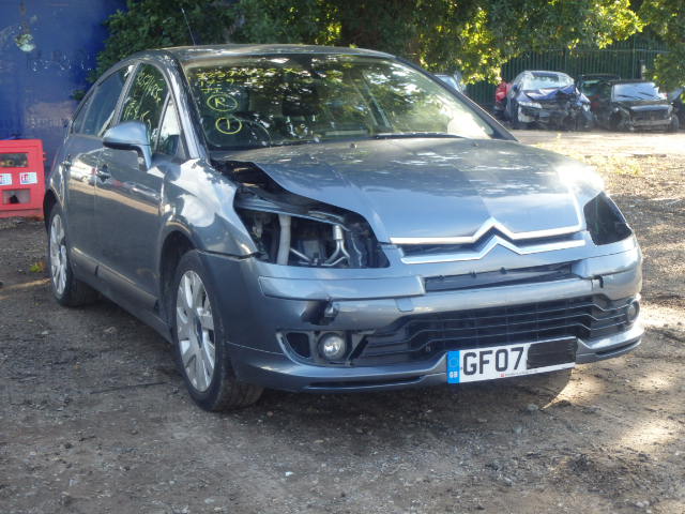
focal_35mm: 56
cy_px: 257
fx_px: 1108
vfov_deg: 26.1
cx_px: 342
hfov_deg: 34.3
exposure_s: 1/100
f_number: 5.1
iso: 200
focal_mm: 10
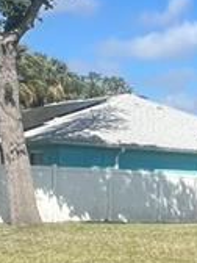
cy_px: 269
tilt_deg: -5.4
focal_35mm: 93
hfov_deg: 13.9
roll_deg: -0.7
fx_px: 706
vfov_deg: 20.4
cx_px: 372
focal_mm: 1.57
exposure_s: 1/1623
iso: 32
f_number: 1.8
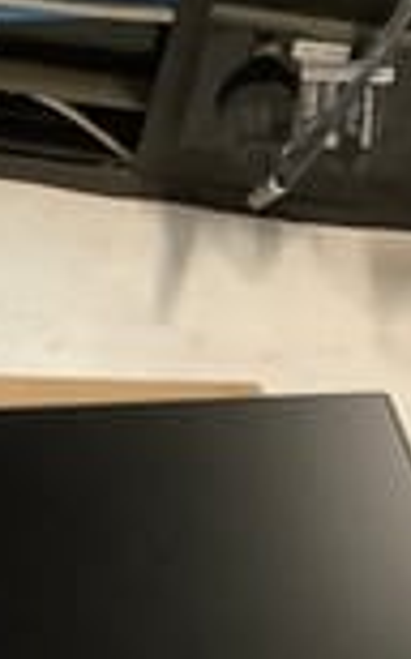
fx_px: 1921
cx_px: -325
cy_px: 717
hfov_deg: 11.4
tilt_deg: -46.5
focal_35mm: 107
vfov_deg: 18.7
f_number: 2.4
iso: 320
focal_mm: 3.3
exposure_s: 1/33
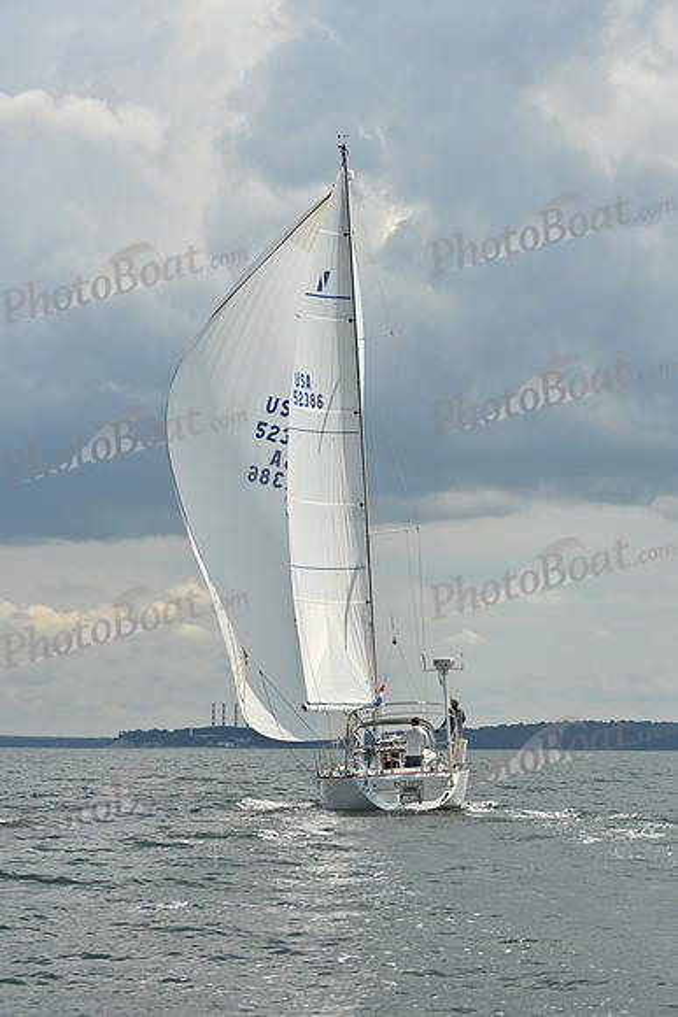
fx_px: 2823
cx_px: 339
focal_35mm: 100
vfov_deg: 20.4
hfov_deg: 13.7
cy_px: 508
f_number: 10
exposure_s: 1/1600
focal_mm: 100
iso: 320
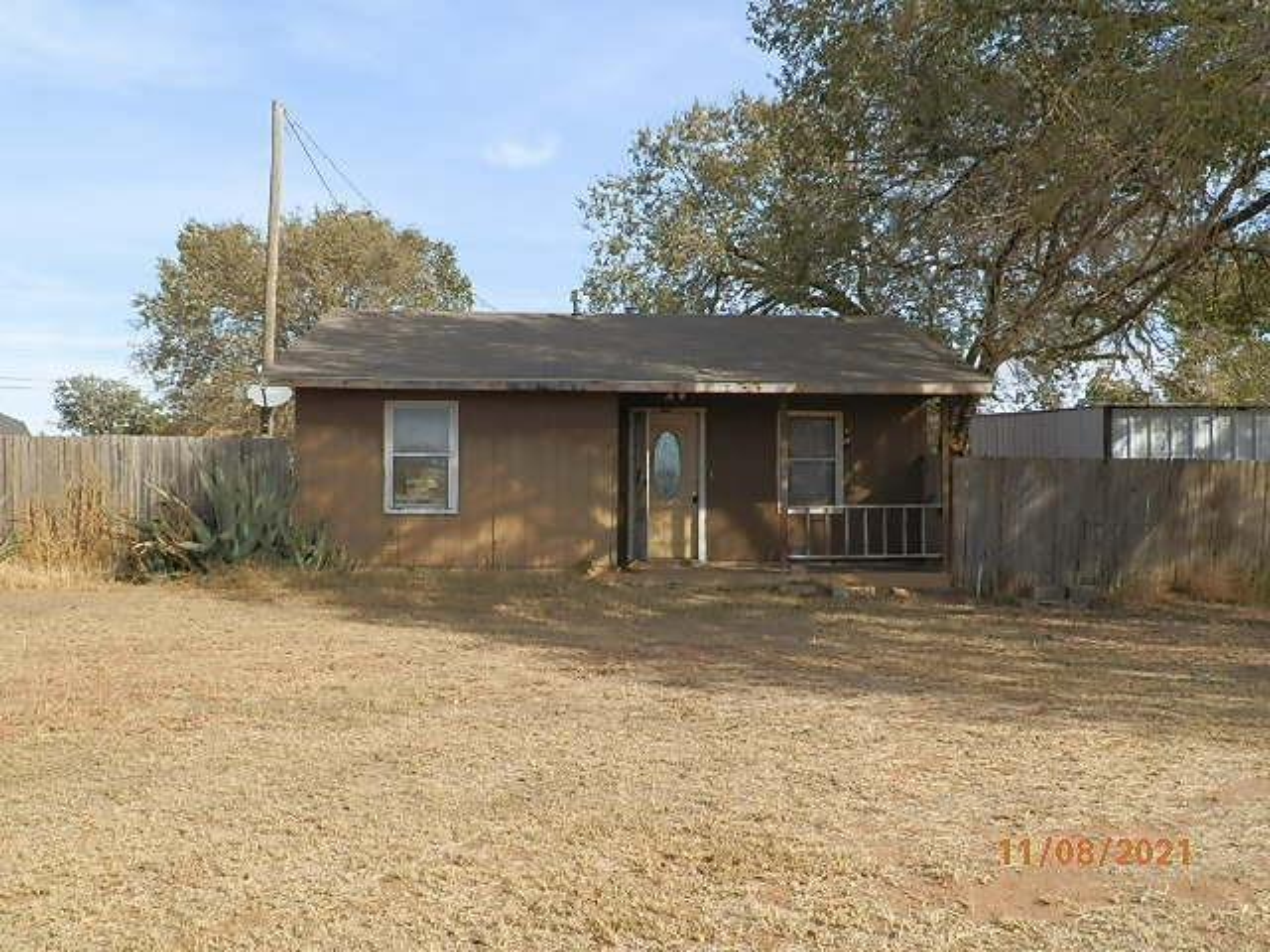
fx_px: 1137
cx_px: 635
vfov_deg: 45.4
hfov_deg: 58.4
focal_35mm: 31
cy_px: 476
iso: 80
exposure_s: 1/640
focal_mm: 5.55
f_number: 3.4
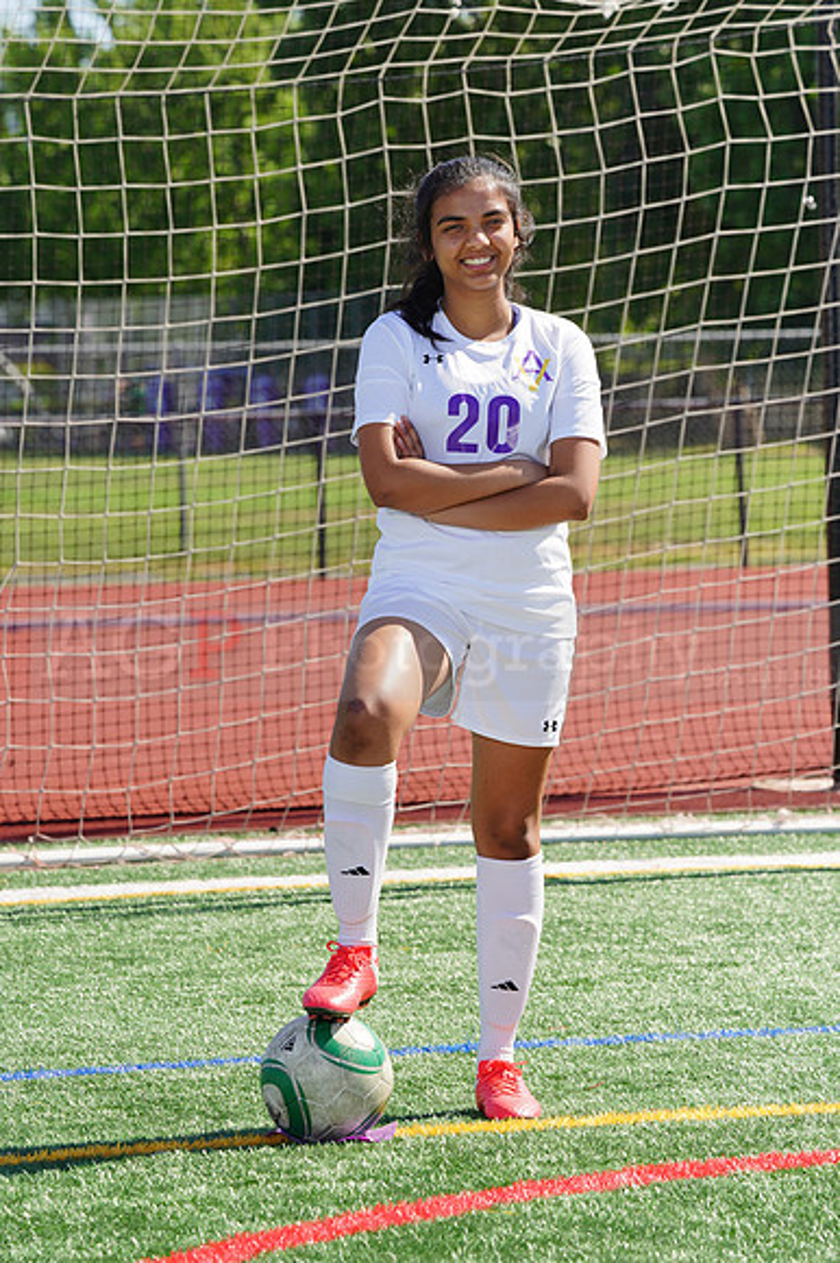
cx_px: 420
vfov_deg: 9.9
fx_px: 7323
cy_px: 632
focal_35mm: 209
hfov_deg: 6.6
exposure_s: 1/250
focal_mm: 209
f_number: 11
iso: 200
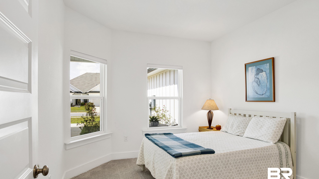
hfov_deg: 86.6
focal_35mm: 20
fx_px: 169
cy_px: 96
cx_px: 160
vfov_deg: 55.8
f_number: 11
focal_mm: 19
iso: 200
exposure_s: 1/13
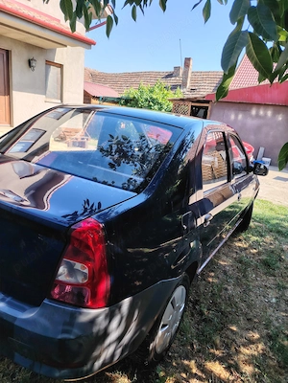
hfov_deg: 56.8
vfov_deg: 71.6
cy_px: 192
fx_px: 266
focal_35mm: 24
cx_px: 144
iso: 100
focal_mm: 5.25
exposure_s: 1/199
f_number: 1.75
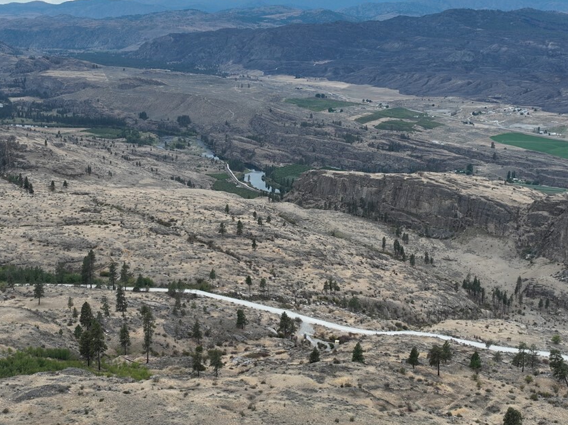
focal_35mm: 46
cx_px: 291
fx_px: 754
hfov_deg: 41.3
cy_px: 161
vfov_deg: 31.4
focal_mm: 12.29
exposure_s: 1/500
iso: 100
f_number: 2.8
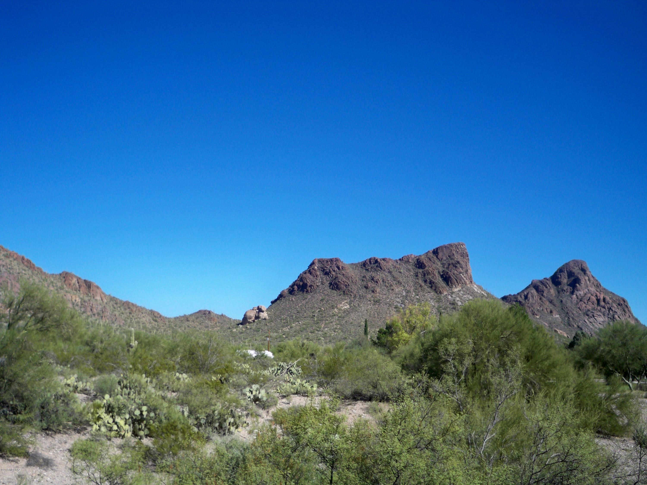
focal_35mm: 35
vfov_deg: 40.7
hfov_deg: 52.6
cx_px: 324
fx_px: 654
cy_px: 242
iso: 80
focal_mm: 6.3
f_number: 4.7
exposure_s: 1/400
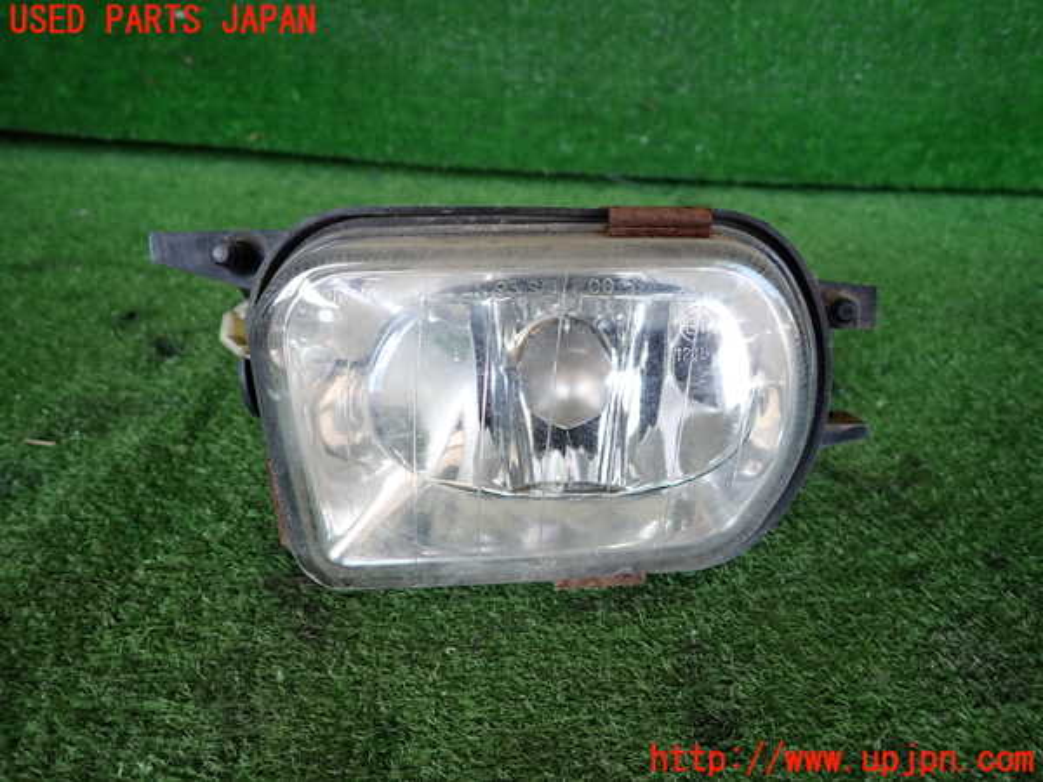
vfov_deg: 54.9
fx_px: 753
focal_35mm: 25
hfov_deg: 69.4
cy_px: 391
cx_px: 522
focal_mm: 4.5
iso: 160
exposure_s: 1/125
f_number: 2
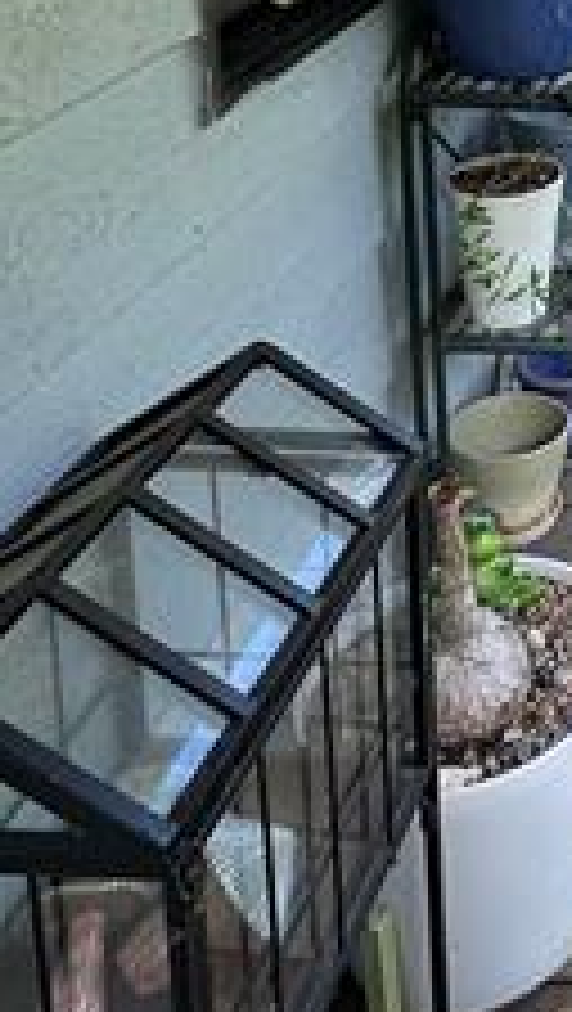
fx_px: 1398
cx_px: 928
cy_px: -112
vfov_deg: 34.2
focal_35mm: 52
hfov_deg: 19.3
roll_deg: -3.9
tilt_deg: -10.1
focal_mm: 2.22
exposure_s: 1/112
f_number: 2.2
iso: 40
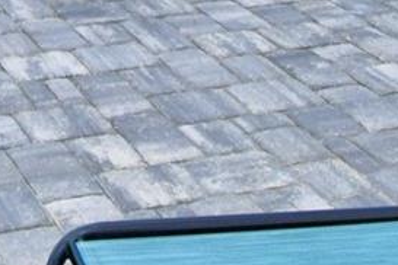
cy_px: -390
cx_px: -86
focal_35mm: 88
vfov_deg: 12.1
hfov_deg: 21.4
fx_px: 973
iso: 100
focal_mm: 10
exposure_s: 1/2000
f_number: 4.5
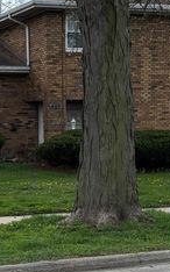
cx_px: 12
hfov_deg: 21.4
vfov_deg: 34.6
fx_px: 438
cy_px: 134
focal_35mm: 59
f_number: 1.6
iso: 50
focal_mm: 5.96
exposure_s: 1/1522
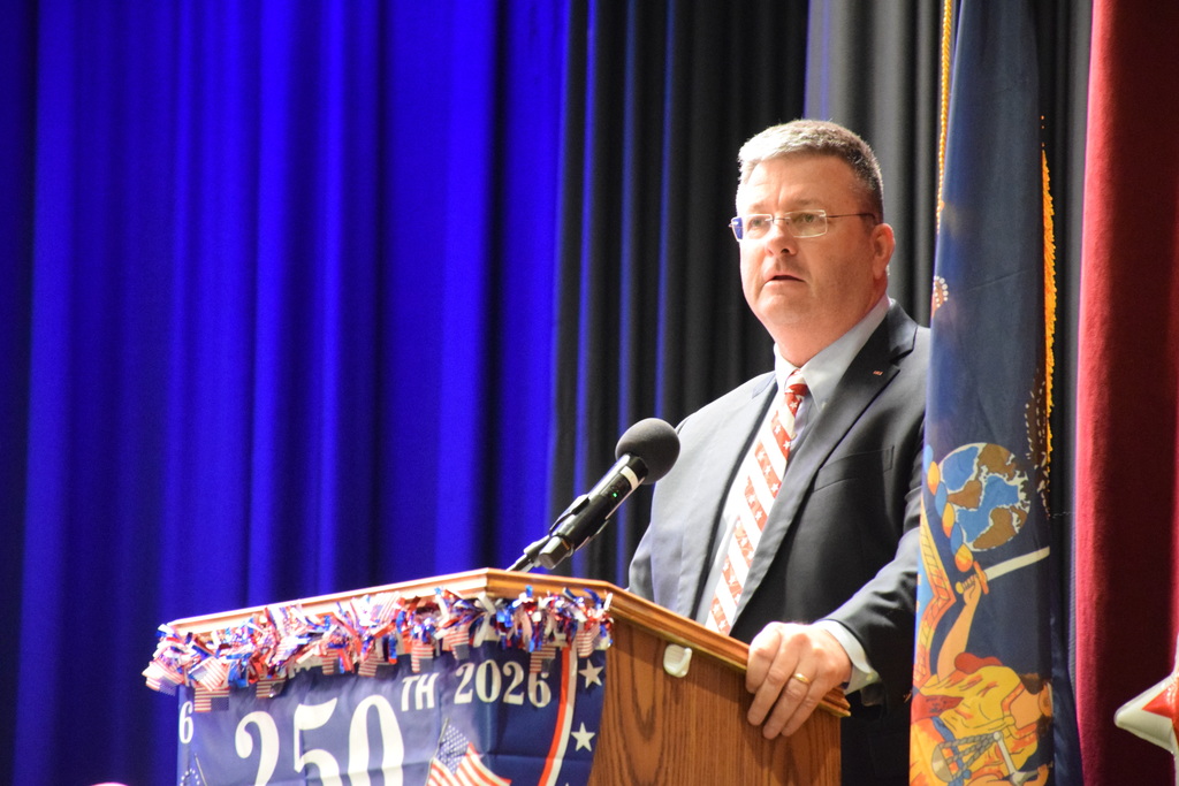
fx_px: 6878
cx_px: 590
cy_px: 393
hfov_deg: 9.8
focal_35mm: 210
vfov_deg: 6.5
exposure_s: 1/50
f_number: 5.6
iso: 6400
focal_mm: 140
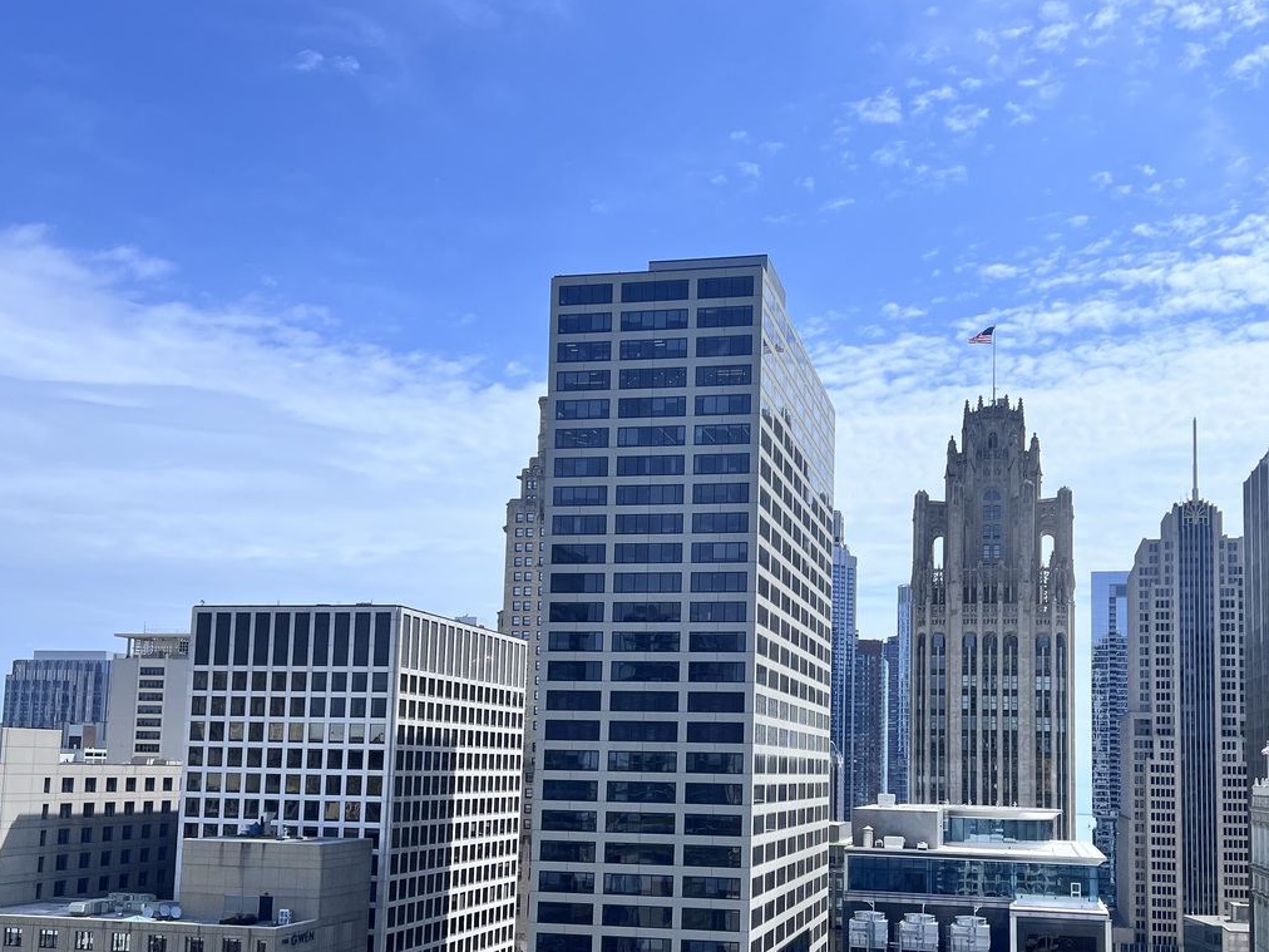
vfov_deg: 38.3
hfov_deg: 49.9
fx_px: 1356
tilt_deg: +5.0
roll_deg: -1.4
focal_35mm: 37
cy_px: 623
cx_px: 736
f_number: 1.5
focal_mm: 5.7
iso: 50
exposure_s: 1/3165
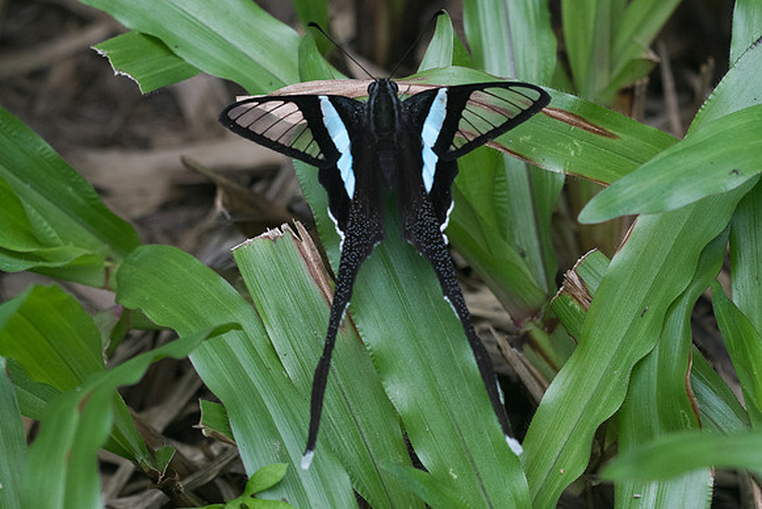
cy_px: 163
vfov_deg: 3.0
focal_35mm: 461
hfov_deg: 4.5
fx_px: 9768
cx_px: 416
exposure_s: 1/250
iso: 800
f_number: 6.3
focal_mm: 150
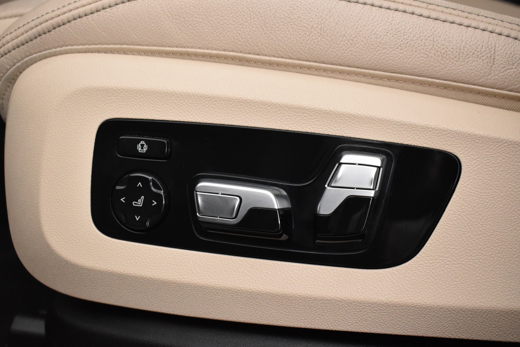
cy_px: 174
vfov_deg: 28.1
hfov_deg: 41.1
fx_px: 693
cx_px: 260
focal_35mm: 48
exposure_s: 1/30
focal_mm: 32
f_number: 4.5
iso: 3200
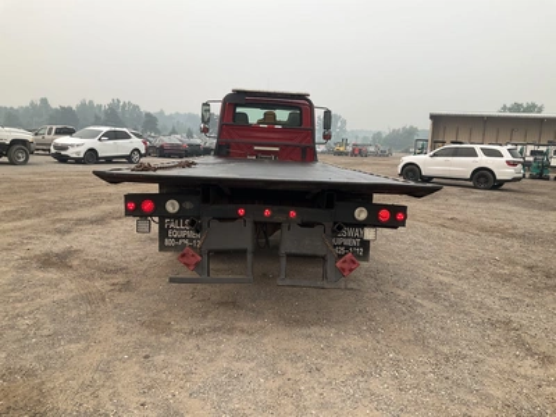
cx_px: 278
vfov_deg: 48.2
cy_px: 208
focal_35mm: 29
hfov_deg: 61.7
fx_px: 466
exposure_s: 1/383
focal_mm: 3
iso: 25
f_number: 1.8
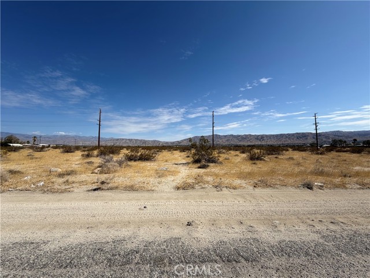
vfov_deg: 85.7
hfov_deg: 102.1
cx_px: 185
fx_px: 150
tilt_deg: +4.4
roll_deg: +0.8
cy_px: 139
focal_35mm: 14
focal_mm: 2.22
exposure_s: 1/1656
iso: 20
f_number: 2.2
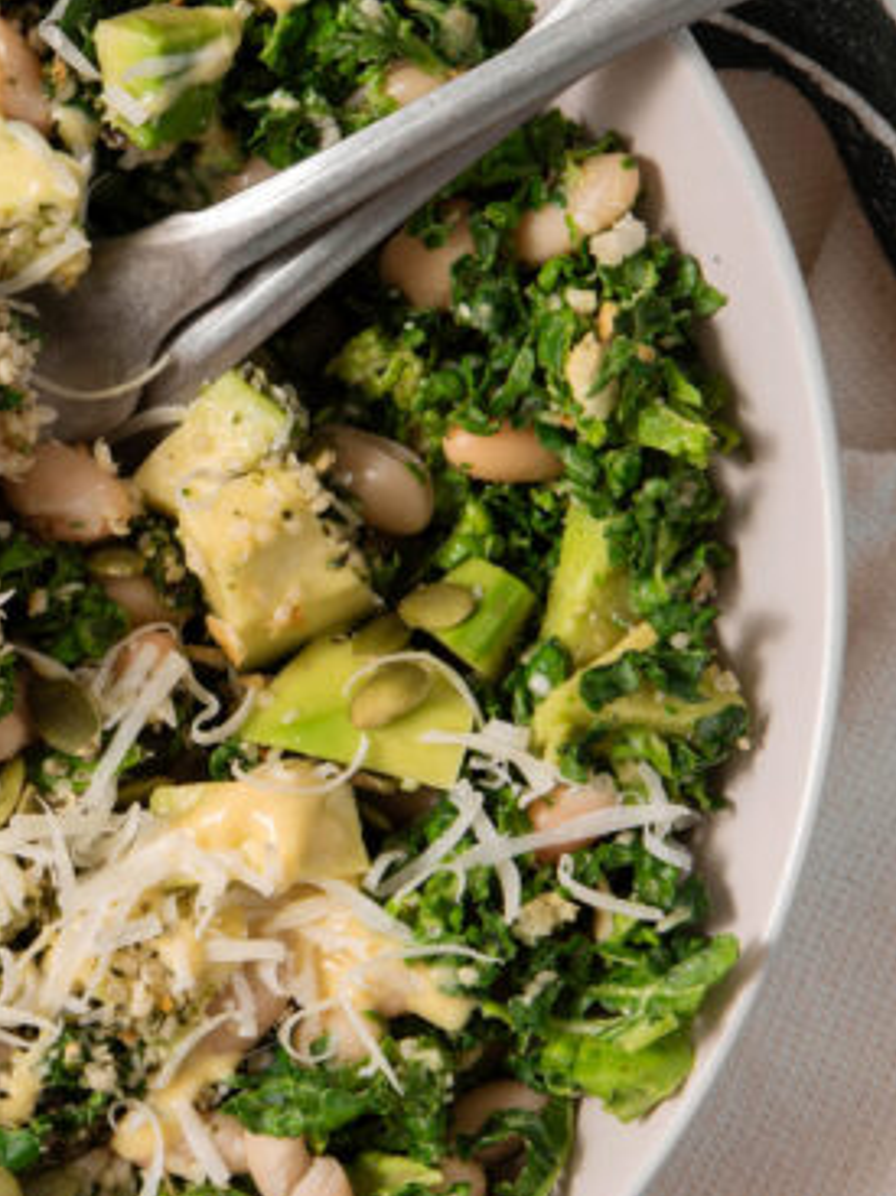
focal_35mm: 165
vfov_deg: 12.0
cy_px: 503
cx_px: -202
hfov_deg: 8.9
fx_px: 5698
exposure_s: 1/5
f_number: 10
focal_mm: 60
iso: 100
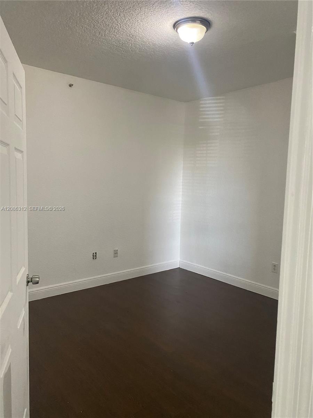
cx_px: 156
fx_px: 313
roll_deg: -1.6
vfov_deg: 67.3
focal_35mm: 26
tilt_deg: -4.7
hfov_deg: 53.1
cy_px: 209
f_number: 1.8
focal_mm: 4.25
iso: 400
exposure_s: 1/60
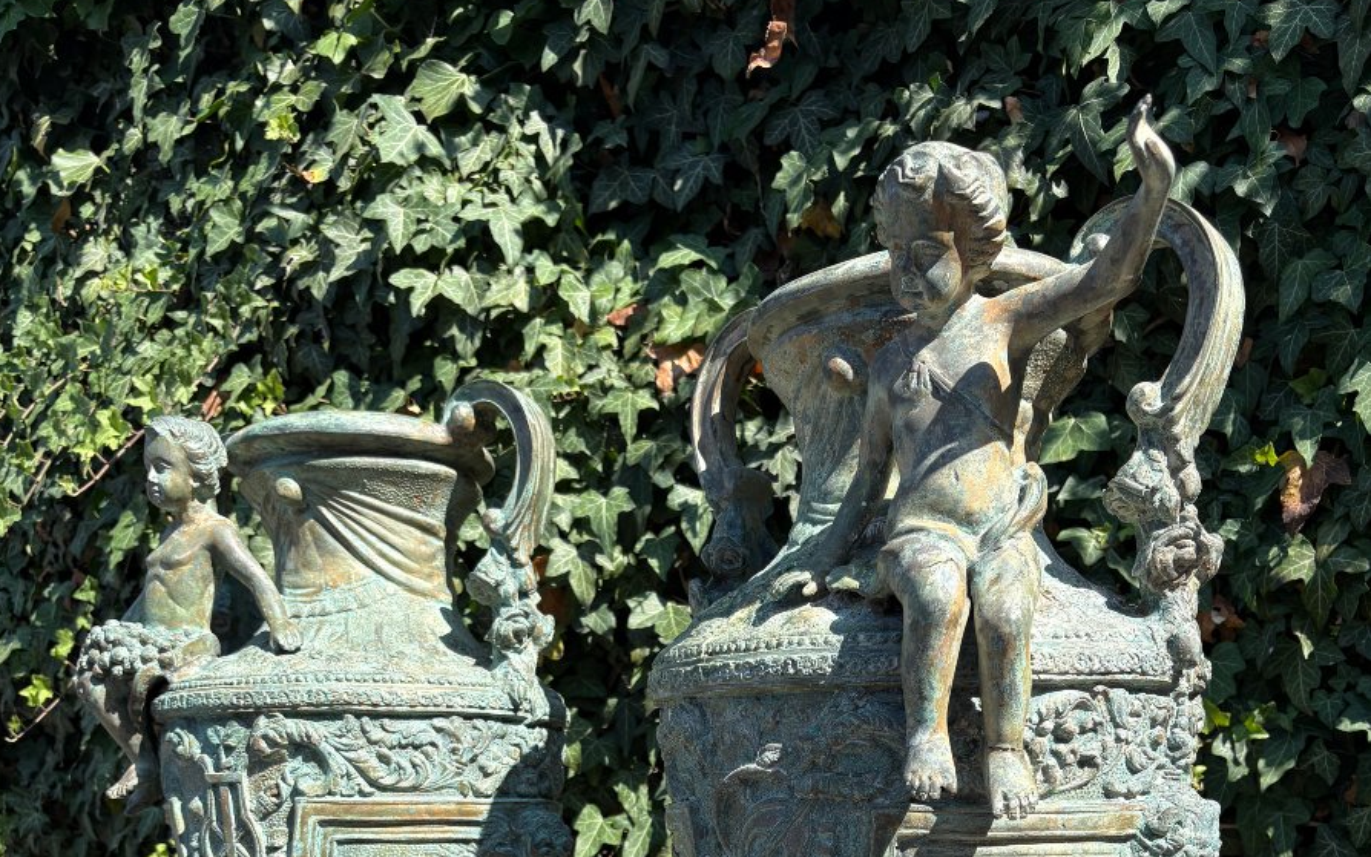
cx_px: 682
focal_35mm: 37
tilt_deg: -5.3
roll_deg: -0.4
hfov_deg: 52.7
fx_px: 1383
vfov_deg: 31.6
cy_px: 875
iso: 50
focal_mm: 5.96
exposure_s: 1/1517
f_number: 1.6
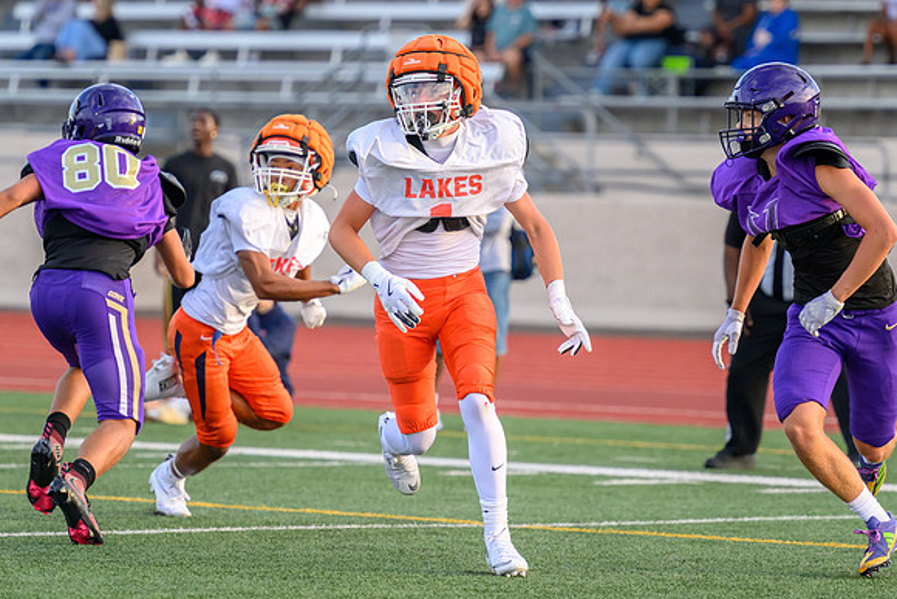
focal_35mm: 280
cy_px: 238
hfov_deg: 7.4
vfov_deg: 4.9
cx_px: 435
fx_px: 6967
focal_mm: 200
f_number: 4
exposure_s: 1/2000
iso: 1800
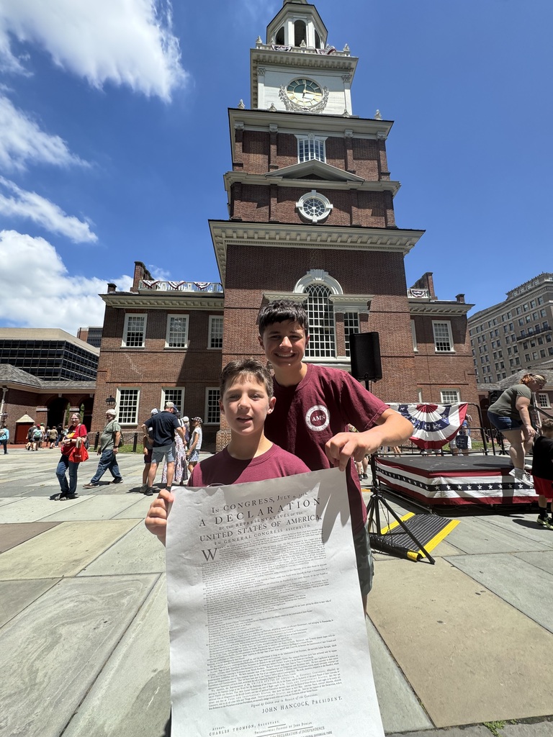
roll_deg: +2.2
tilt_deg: +10.9
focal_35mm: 14
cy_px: 368
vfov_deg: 102.1
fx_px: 298
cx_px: 276
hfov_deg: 85.7
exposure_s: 1/932
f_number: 2.2
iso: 50
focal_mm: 2.22
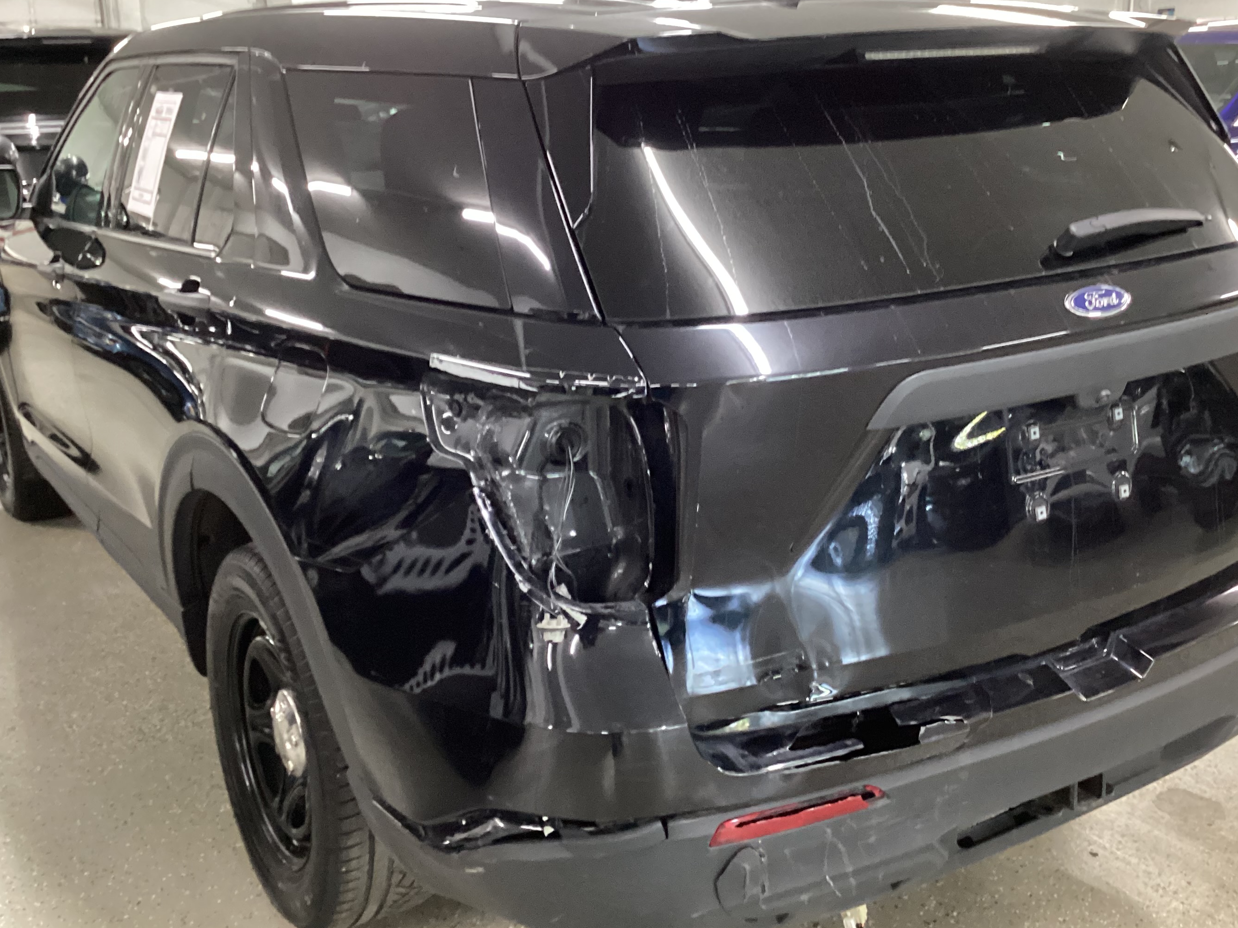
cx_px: 616
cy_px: 443
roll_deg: +0.7
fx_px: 1359
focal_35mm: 38
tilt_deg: -16.4
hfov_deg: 49.0
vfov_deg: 37.7
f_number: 2.4
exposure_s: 1/25
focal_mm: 3.3
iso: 400
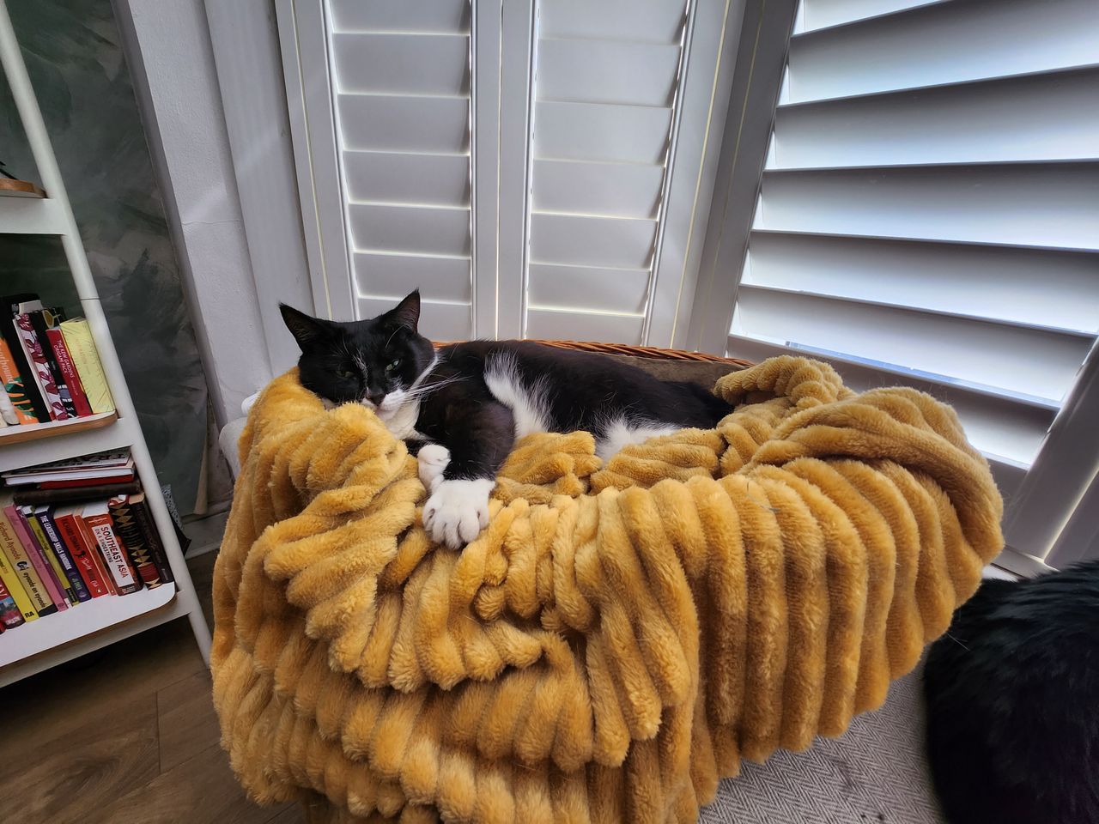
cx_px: 550
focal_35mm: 13
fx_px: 413
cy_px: 412
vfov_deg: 89.9
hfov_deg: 106.2
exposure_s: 1/50
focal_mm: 1.7
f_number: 2.2
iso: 64
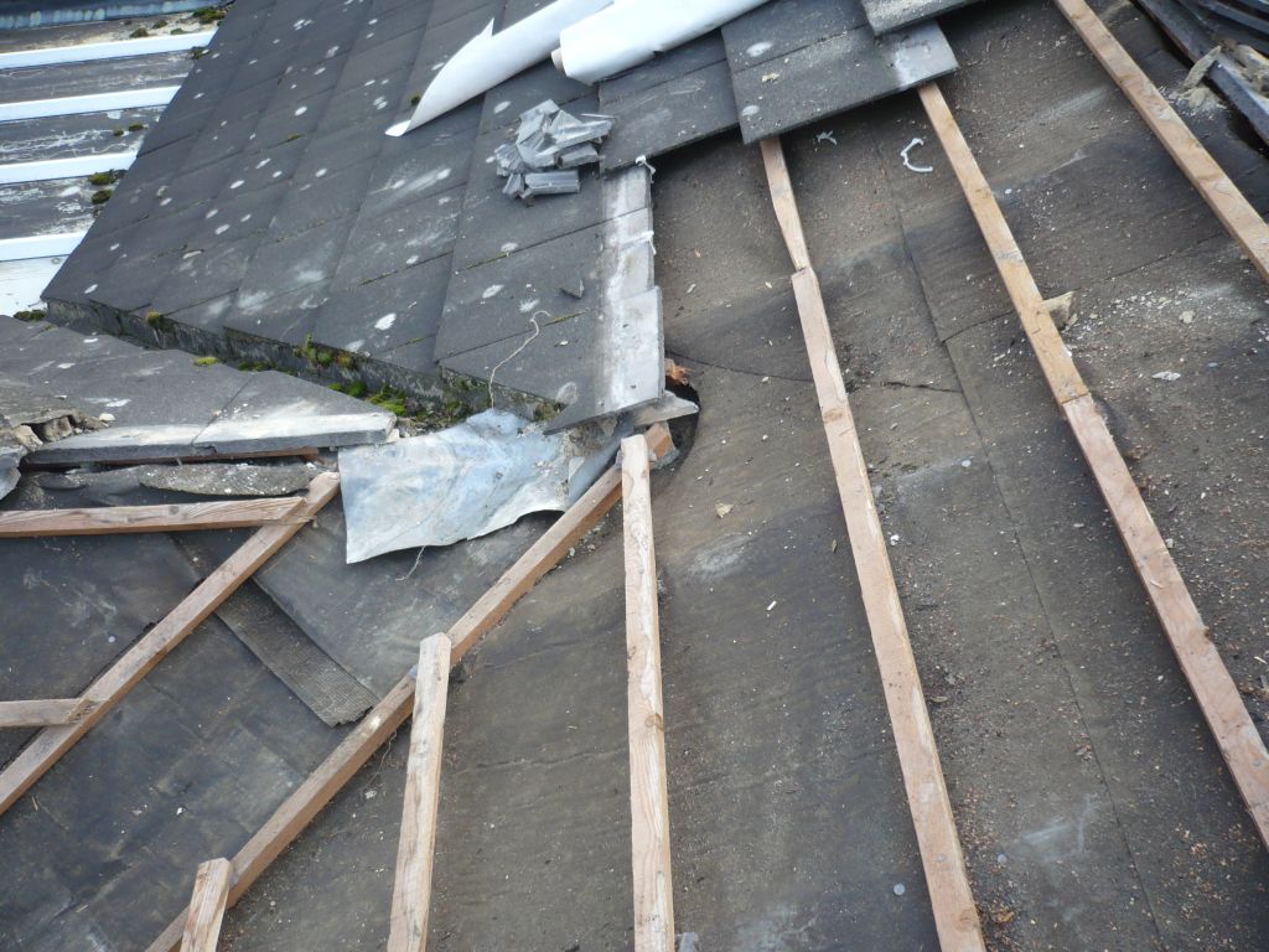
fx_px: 1283
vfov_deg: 40.7
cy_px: 476
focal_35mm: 35
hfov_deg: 52.6
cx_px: 634
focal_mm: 5.8
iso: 100
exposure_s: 1/125
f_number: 2.8
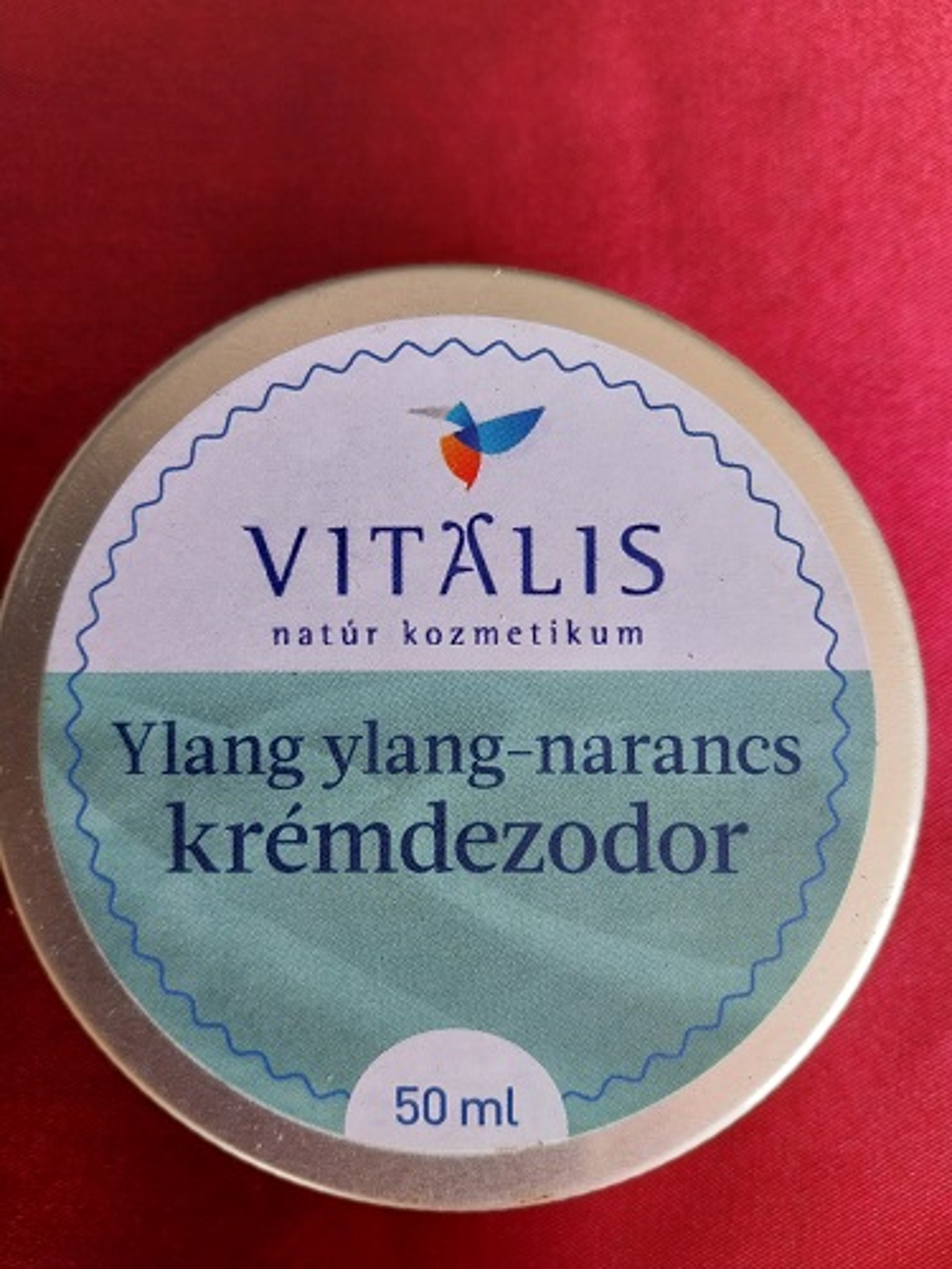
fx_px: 953
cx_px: 476
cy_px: 634
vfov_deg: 67.3
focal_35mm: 26
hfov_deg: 53.1
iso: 32
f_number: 1.8
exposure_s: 1/100
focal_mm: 4
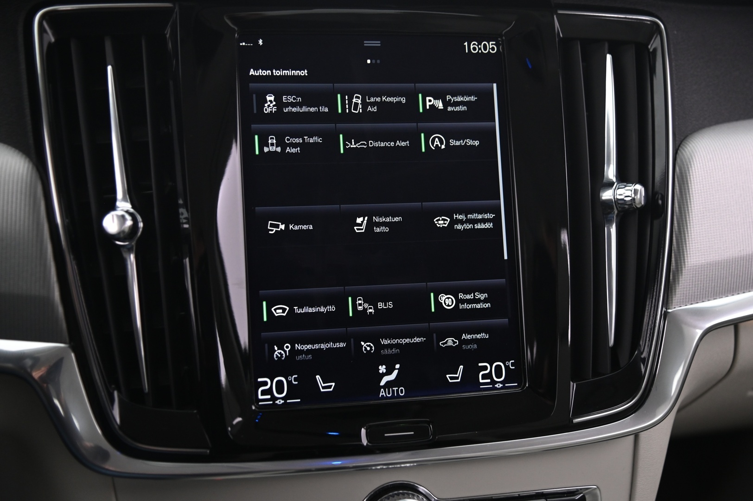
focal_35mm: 48
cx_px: 376
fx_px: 1003
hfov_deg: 41.1
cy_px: 250
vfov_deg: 28.0
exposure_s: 1/15
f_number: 4
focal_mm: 48
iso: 2000
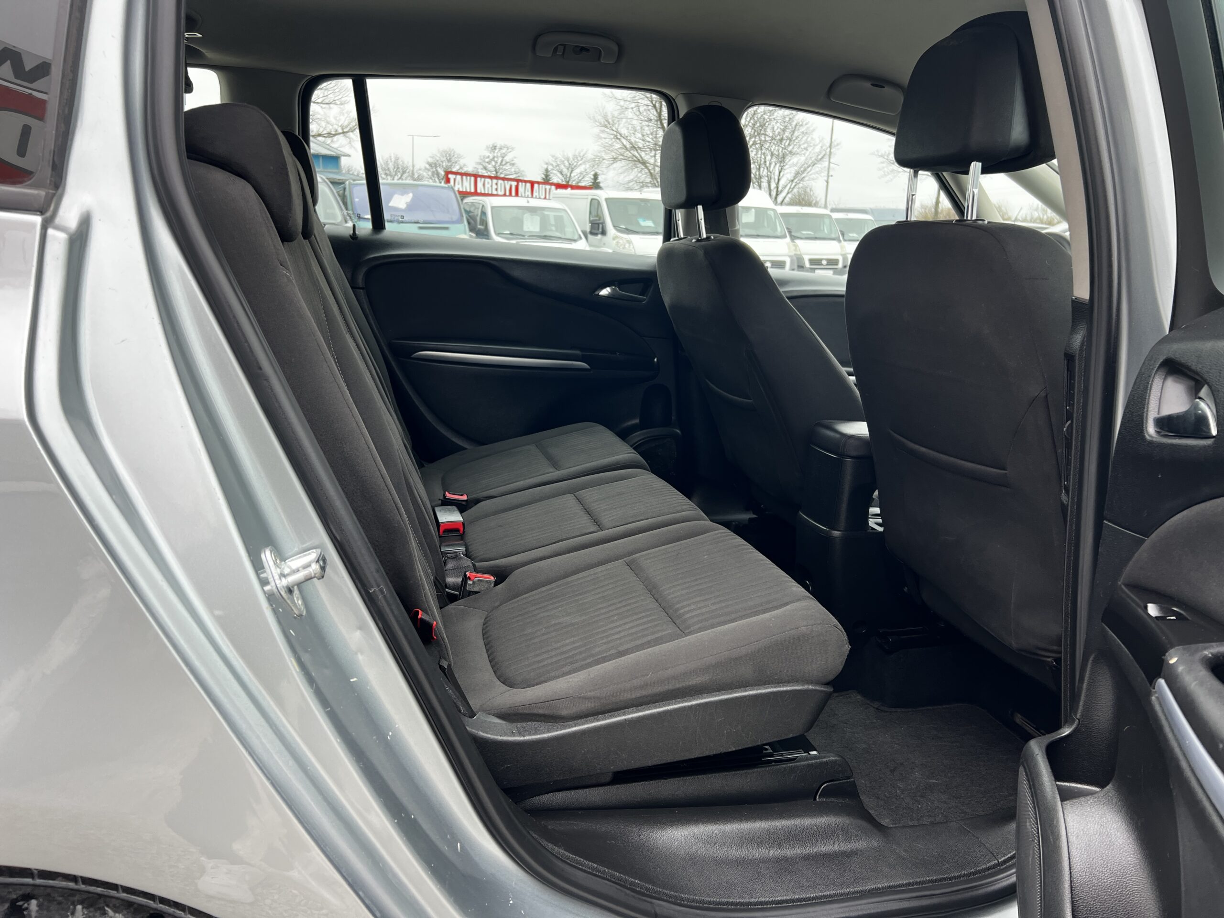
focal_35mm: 26
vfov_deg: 53.1
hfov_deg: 67.3
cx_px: 612
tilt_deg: -13.3
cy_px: 459
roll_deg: -3.4
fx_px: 919
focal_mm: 5.7
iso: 40
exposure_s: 1/249
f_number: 1.5
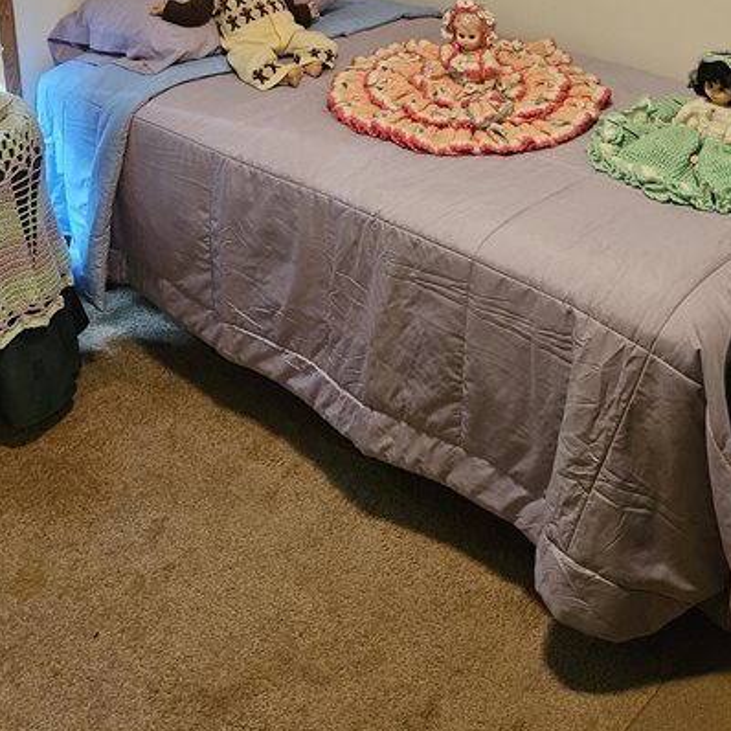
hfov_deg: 34.7
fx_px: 1171
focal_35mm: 49
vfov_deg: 31.3
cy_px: -47
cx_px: 366
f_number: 1.8
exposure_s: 1/60
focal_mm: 5.4
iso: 800
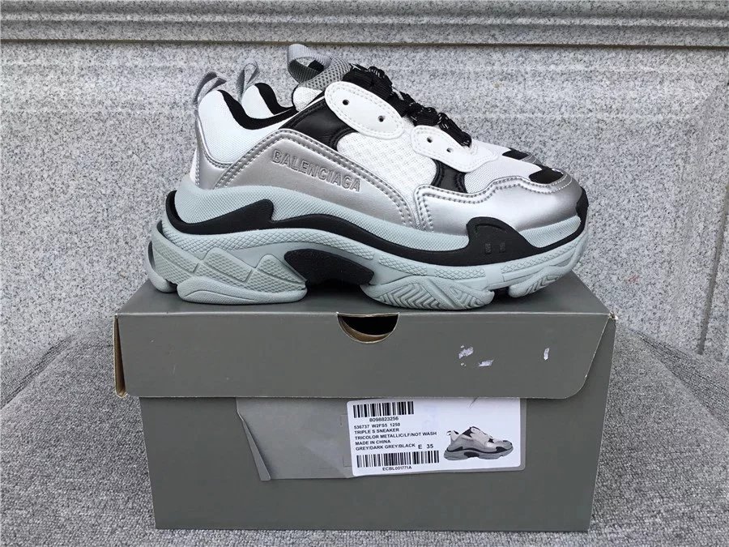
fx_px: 653
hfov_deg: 58.4
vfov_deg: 45.4
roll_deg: +0.0
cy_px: 274
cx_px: 364
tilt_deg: -18.0
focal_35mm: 31
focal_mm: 3.3
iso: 25
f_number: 2.4
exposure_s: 1/351
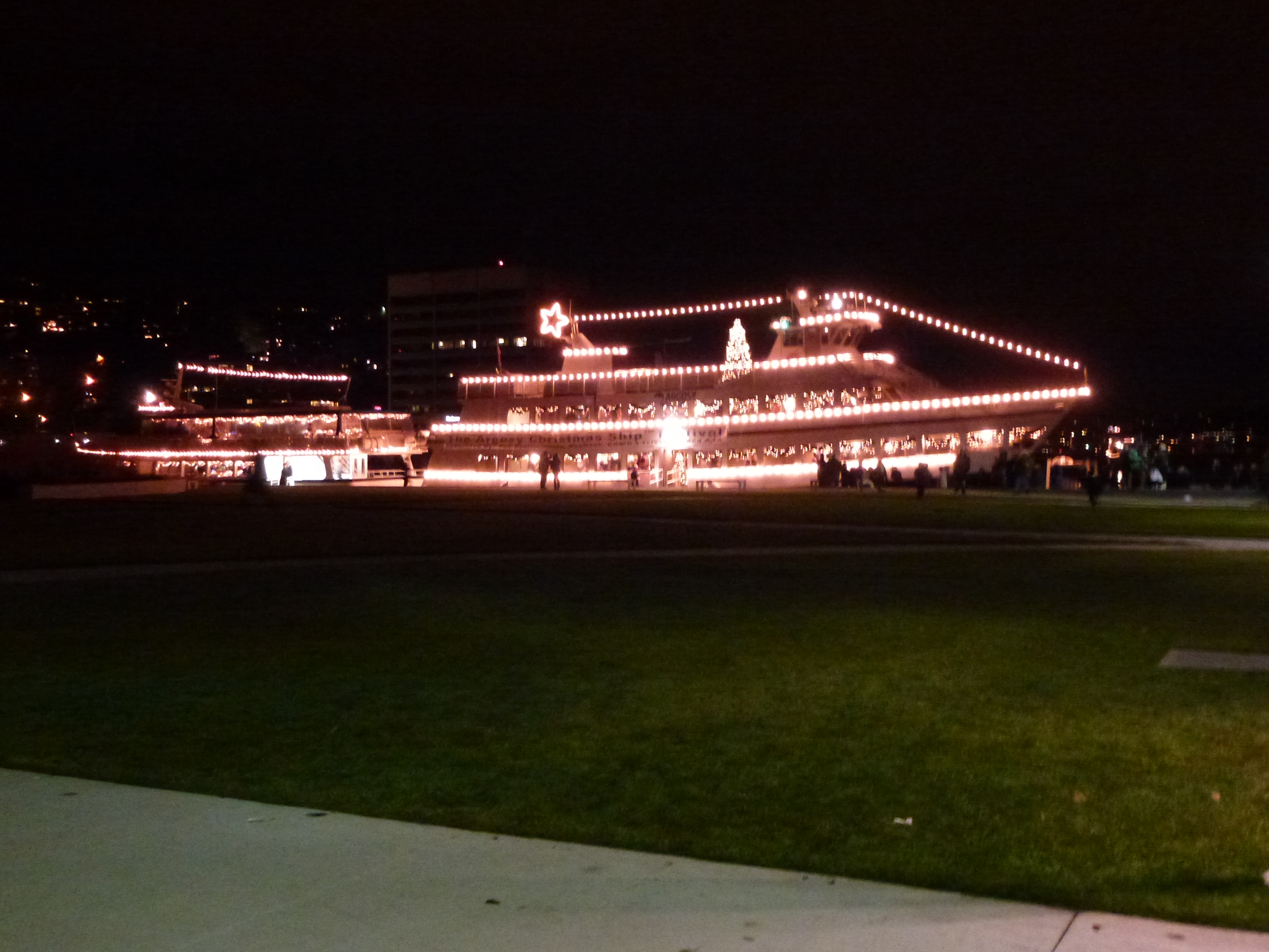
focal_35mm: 37
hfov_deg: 50.1
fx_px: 1356
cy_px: 425
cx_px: 618
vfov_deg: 38.6
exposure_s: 1/6
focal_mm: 5.9
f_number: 3.6
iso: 800
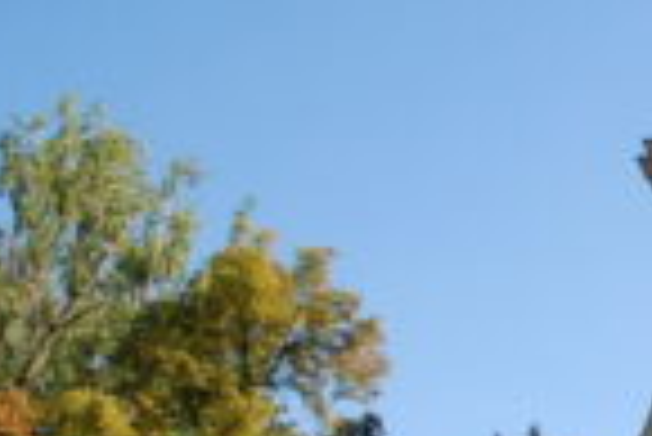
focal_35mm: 93
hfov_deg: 18.5
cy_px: 461
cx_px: 1061
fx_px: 1686
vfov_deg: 14.4
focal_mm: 18
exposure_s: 1/160
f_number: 6.3
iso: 100
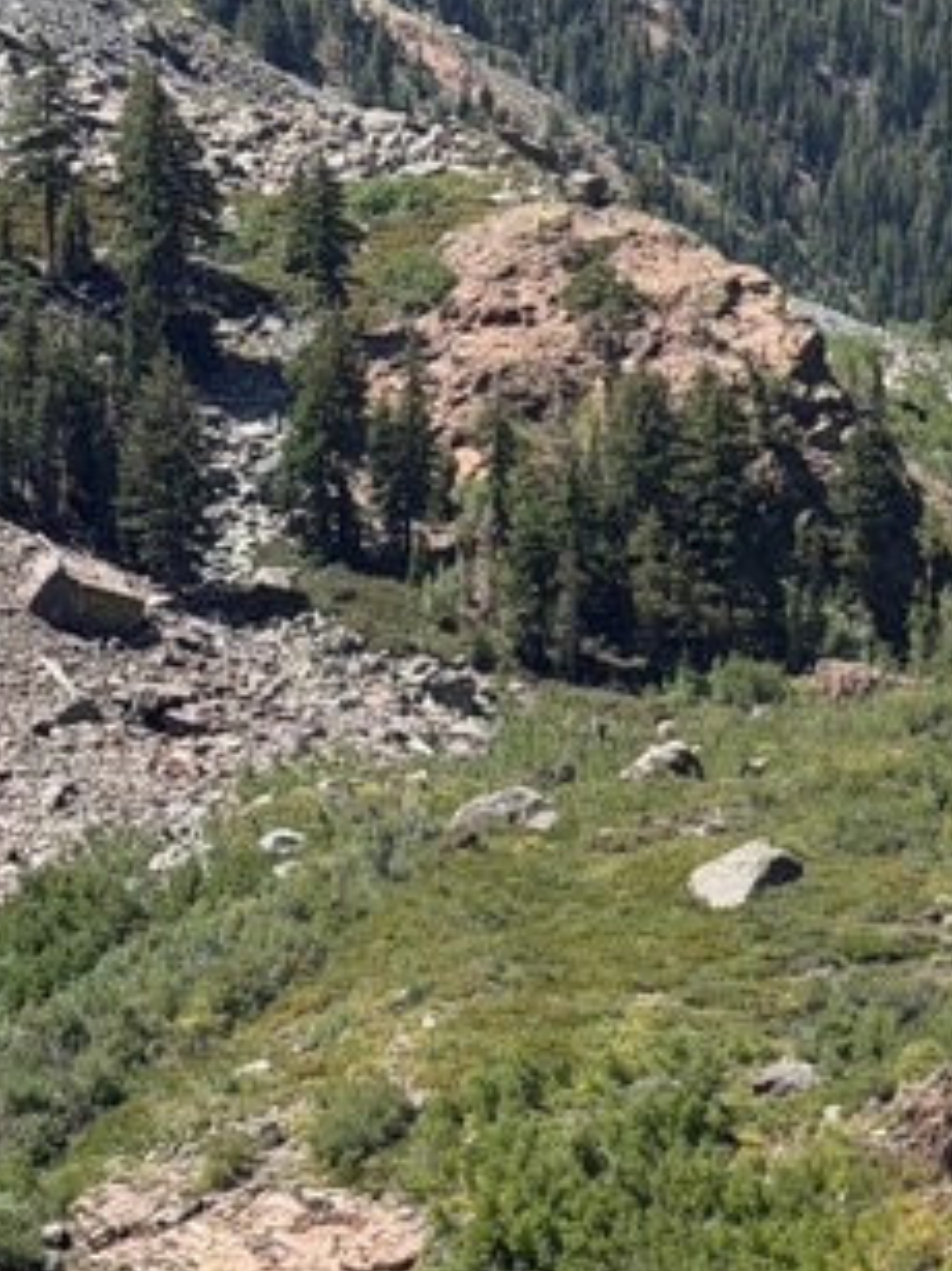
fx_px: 5871
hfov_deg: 9.0
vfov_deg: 12.3
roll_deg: -1.6
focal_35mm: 160
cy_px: 782
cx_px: 1498
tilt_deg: -0.3
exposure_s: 1/2494
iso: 64
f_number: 1.78
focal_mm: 6.76
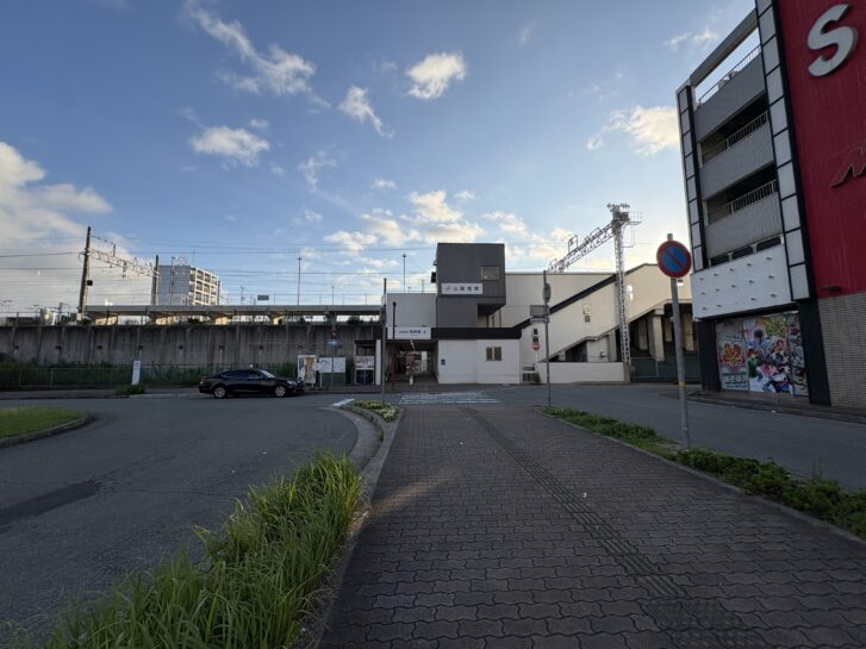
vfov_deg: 85.7
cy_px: 324
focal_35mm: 14
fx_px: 350
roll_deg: +0.8
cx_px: 433
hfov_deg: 102.1
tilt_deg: +6.4
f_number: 2.2
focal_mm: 2.22
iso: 40
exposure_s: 1/1789
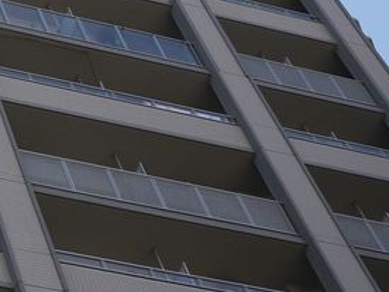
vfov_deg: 10.0
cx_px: -196
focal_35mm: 145
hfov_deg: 12.9
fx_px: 1629
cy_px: -109
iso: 100
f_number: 2.5
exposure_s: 1/1600
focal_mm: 20
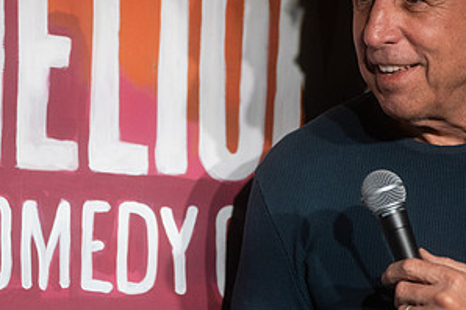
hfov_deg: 5.3
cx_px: 225
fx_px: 5043
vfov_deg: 3.5
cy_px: 92
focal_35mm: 390
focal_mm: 200
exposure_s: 1/320
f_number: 3.5
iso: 2000
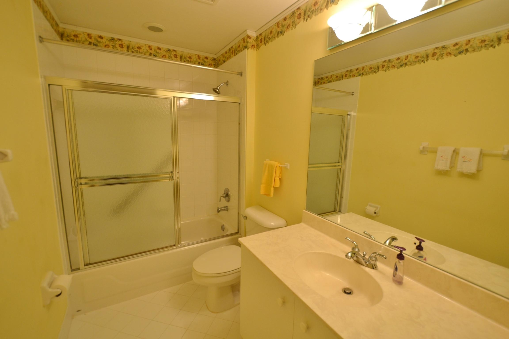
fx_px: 212
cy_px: 170
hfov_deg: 100.4
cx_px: 254
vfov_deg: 77.3
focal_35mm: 15
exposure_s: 1/80
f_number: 4.5
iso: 400
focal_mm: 10
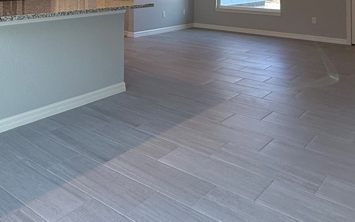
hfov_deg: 46.7
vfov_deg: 28.2
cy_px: -39
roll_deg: -0.5
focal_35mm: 40
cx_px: 72
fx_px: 387
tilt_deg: +2.4
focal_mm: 2.22
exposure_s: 1/120
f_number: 2.2
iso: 160
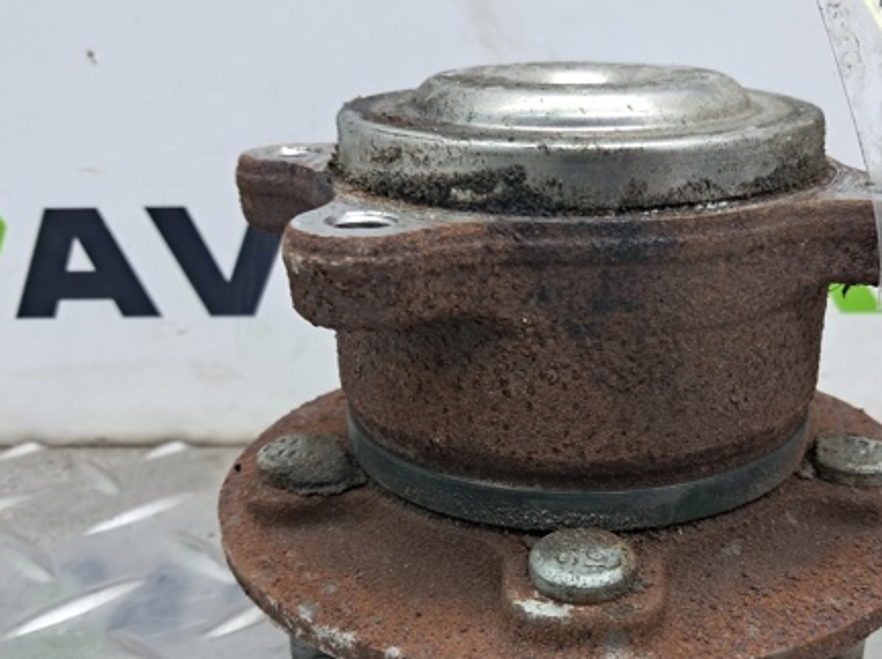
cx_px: 549
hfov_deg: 46.4
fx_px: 1018
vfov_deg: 35.8
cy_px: 391
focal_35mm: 40
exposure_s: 1/50
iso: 160
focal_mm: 4
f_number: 1.8
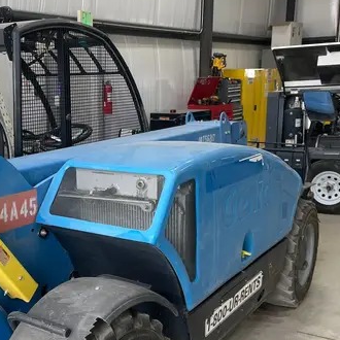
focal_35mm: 51
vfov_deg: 33.2
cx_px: 81
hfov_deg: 32.7
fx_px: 567
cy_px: 215
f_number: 1.6
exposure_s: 1/120
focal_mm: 5.1
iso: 50
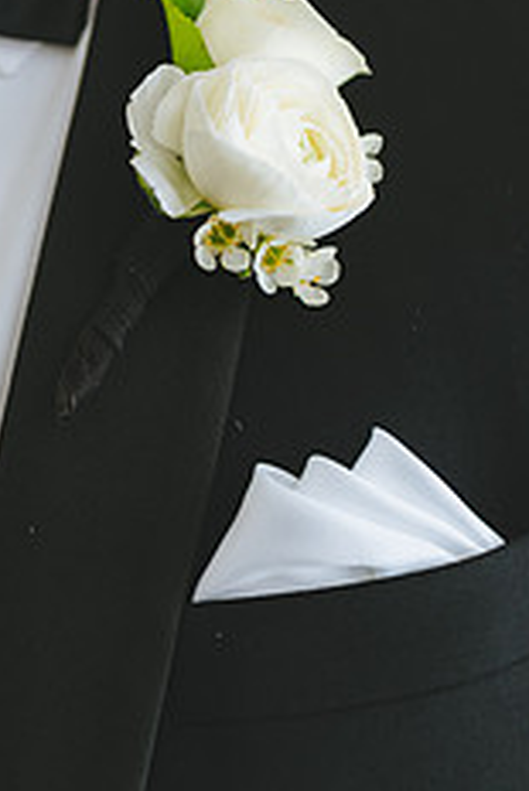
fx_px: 2817
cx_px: 177
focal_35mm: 128
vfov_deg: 16.0
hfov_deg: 10.7
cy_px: 307
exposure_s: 1/500
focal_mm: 66
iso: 400
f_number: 2.8
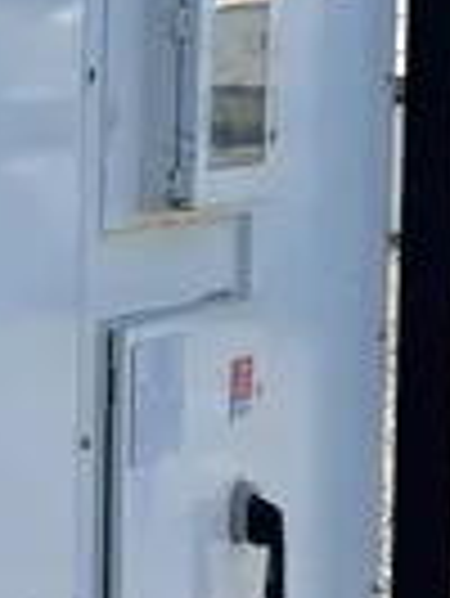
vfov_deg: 13.8
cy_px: 330
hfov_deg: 9.5
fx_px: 2475
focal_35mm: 143
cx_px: -526
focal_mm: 4.2
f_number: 1.6
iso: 32
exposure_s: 1/1825
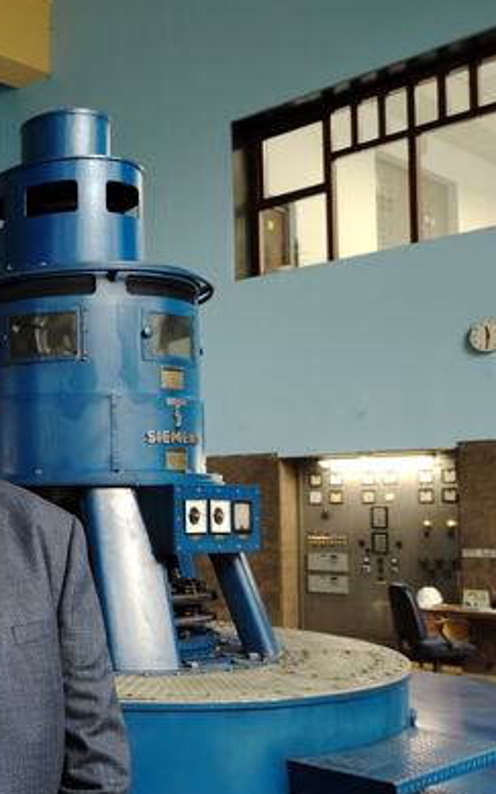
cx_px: -169
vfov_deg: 44.1
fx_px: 974
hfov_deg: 24.5
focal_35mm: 45
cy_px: 484
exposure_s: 1/33.3
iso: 634
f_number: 1.75
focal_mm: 5.25
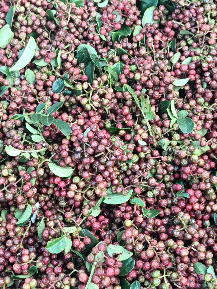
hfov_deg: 27.0
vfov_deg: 35.5
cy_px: 134
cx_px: 102
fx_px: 451
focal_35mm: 54
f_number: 1.7
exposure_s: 1/50
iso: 165
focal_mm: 4.7
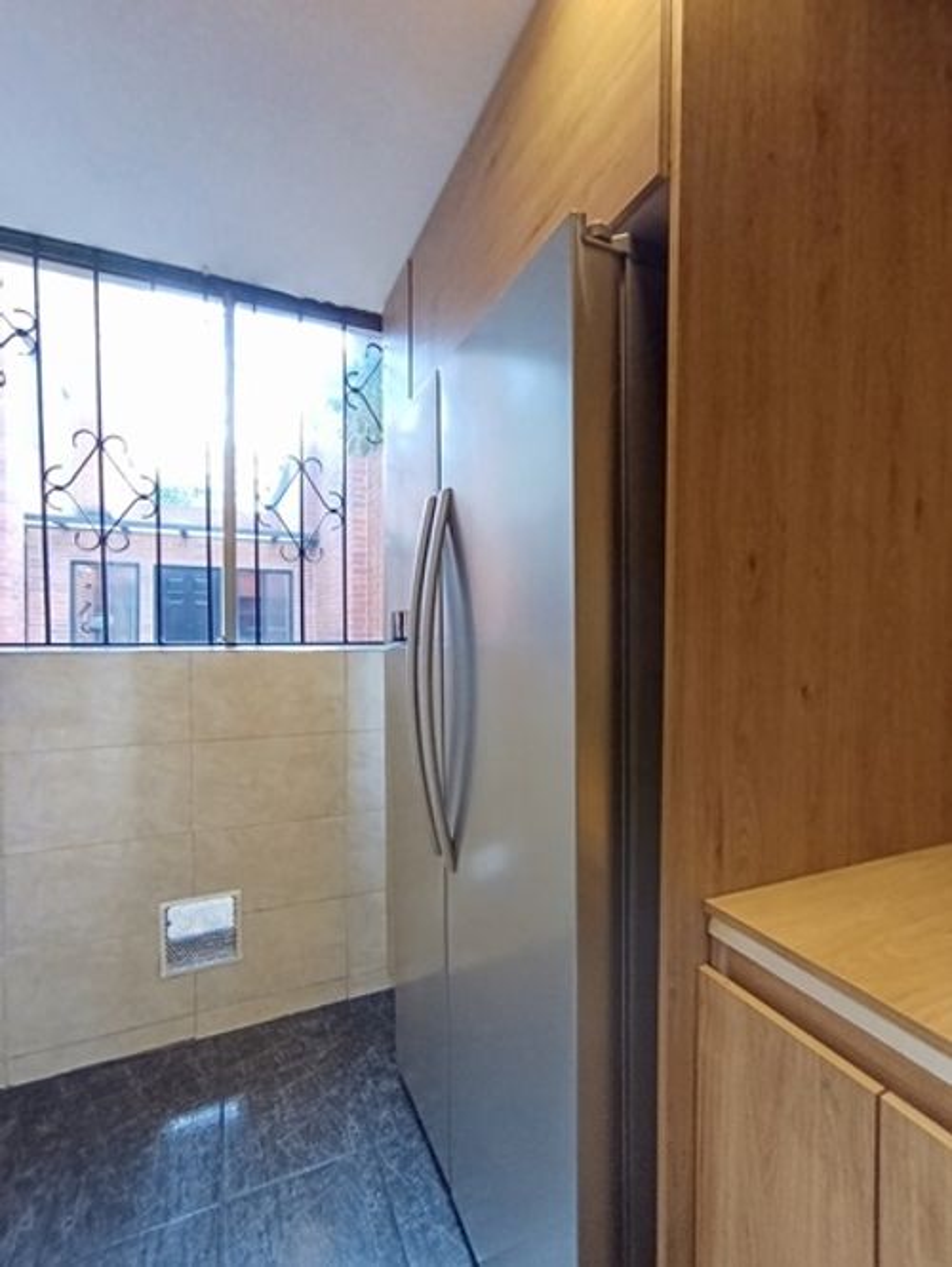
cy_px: 634
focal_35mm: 16
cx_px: 476
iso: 400
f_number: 2.2
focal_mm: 1.65
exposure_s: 1/30
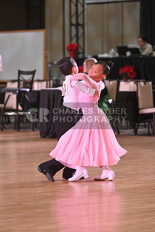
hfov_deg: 6.9
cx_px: 78
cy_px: 116
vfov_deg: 10.3
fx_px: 1291
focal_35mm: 200
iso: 2500
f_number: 5
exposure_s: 1/320
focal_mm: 200
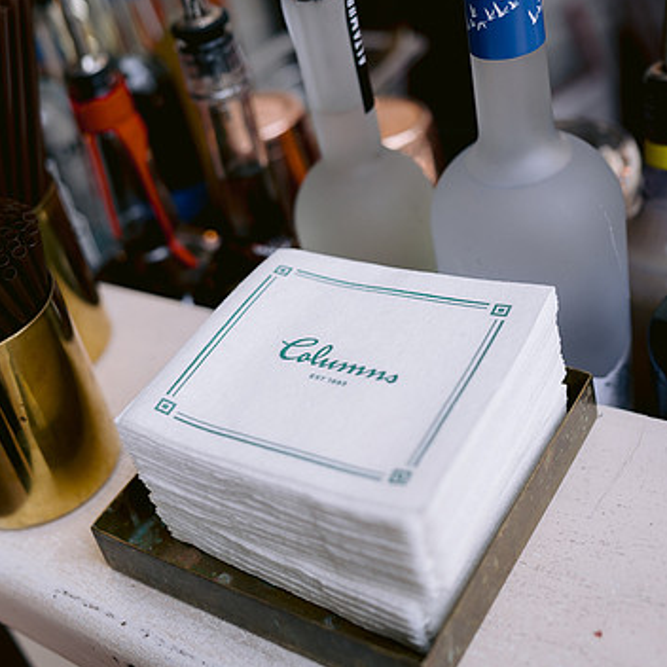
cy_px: 314
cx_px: 229
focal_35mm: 49
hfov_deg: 34.4
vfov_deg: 34.7
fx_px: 1068
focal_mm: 35
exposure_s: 1/60
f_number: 2.5
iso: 400
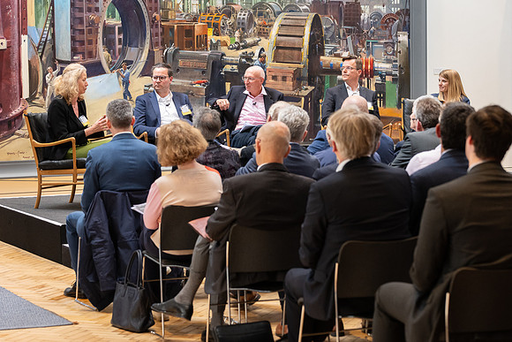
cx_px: 272
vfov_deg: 12.9
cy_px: 171
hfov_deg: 19.2
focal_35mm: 106
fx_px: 1510
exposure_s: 1/200
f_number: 5
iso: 2500
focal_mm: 100
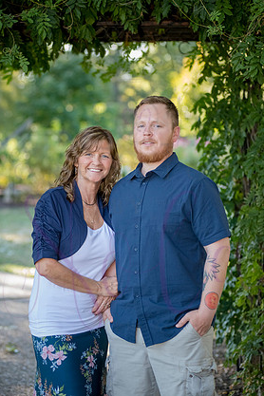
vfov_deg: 18.9
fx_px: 1188
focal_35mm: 108
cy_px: 205
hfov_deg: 12.7
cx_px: 141
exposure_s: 1/320
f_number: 3.5
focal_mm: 100
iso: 800
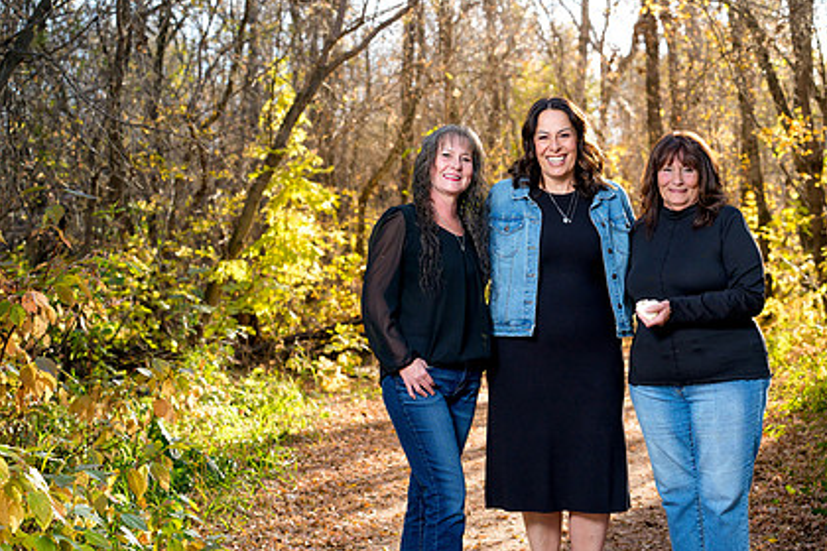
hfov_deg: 29.0
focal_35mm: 69
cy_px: 324
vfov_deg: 19.7
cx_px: 563
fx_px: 1585
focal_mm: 50
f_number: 3.5
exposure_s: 1/160
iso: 400
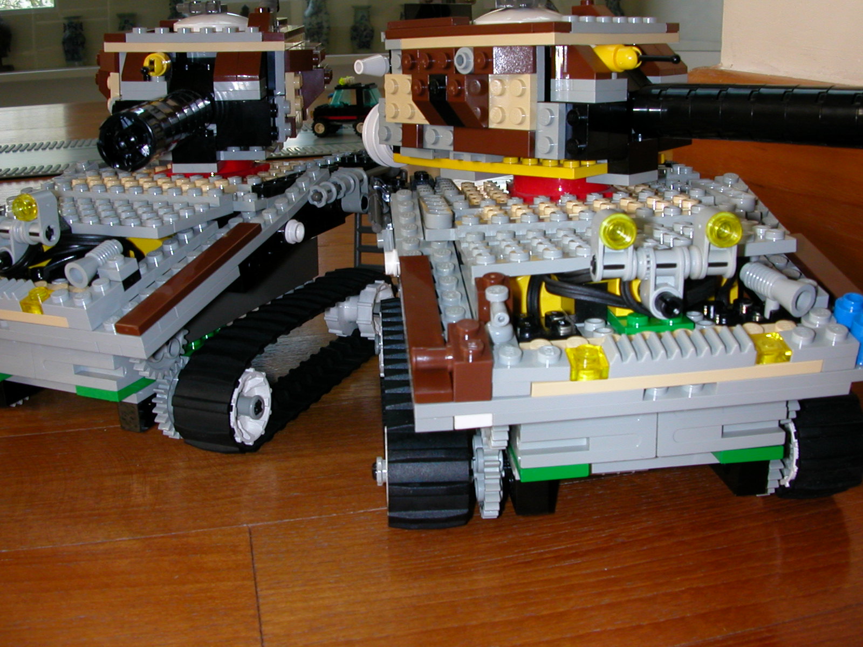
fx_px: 922
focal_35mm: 37
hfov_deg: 50.1
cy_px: 324
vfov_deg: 38.7
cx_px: 432
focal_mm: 5.6
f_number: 4.5
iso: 100
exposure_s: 1/30
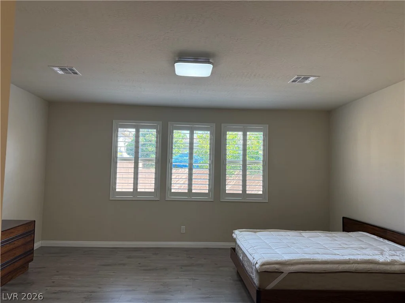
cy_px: 152
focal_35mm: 24
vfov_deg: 56.8
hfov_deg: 71.6
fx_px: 281
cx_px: 202
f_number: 1.78
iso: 200
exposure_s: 1/207
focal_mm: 6.76
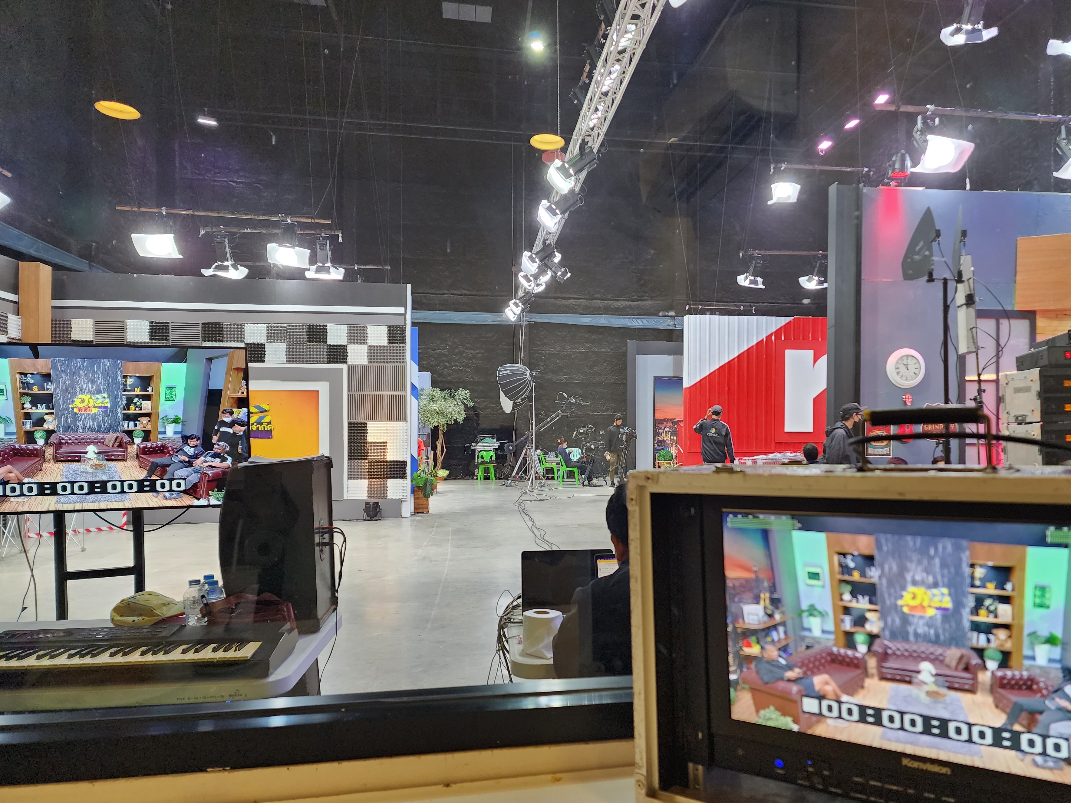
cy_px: 417
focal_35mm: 26
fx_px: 804
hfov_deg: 67.1
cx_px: 602
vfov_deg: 53.1
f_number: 1.8
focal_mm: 6.4
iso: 320
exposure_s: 1/100
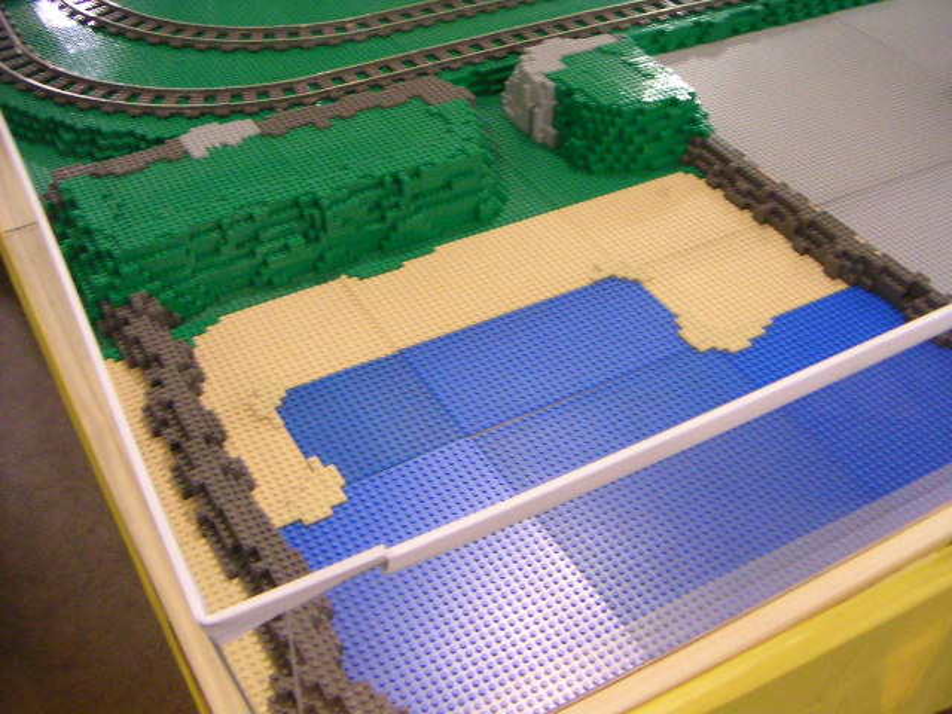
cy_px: 357
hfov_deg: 46.8
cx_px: 476
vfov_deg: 36.0
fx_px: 1100
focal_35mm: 40
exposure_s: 1/20
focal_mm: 5.3
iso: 400
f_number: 2.9
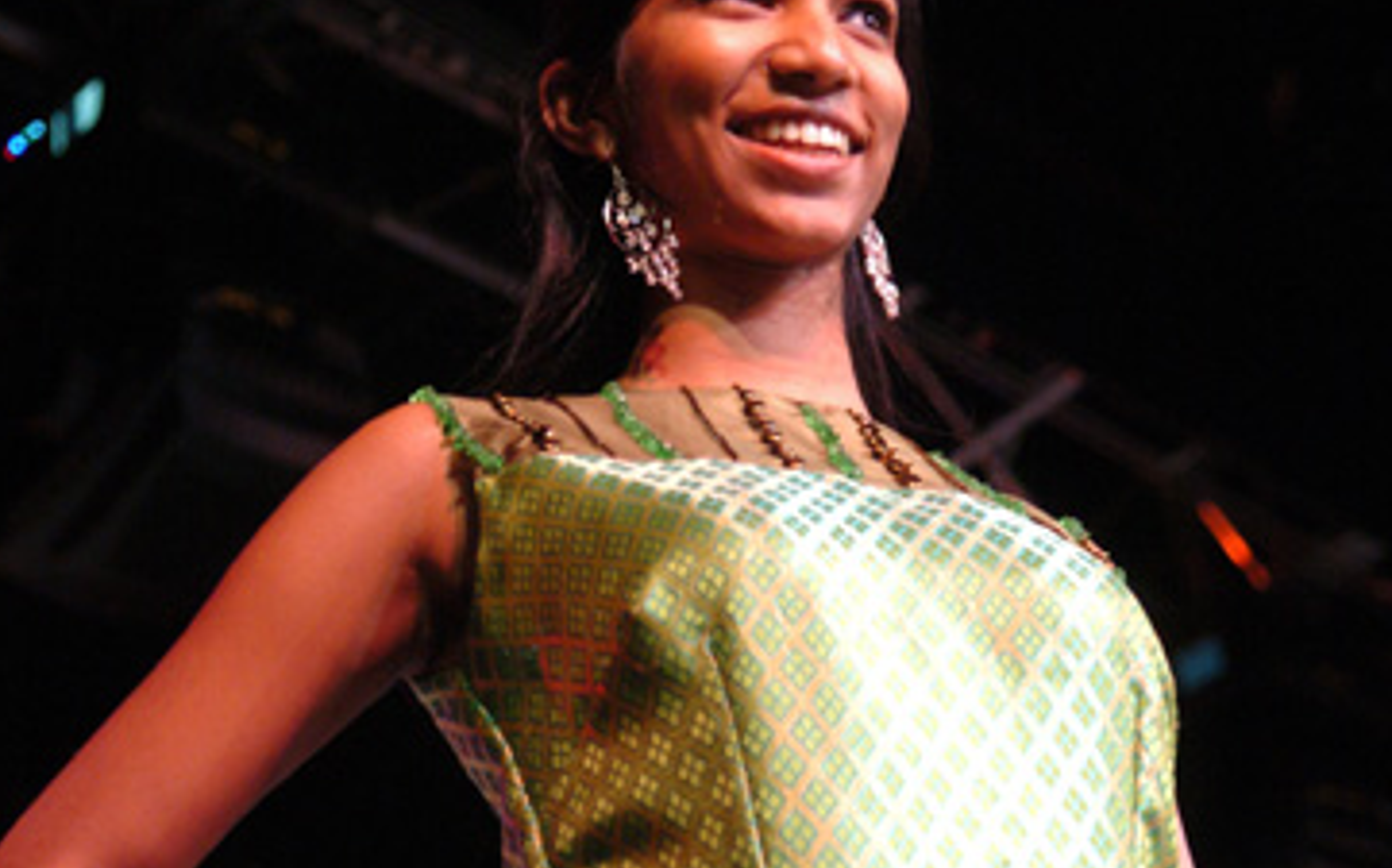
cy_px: 671
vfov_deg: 14.6
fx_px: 3368
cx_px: 711
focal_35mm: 89
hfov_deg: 23.4
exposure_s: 1/160
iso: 800
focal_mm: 35
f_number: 2.8
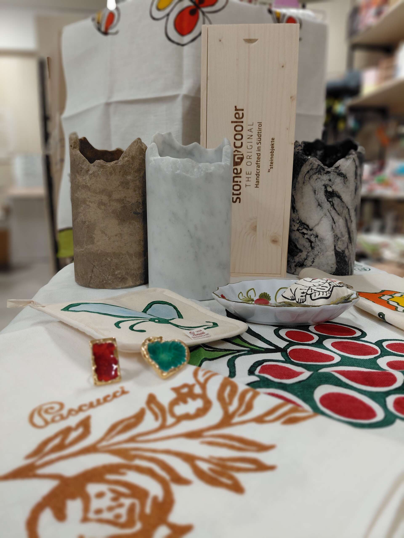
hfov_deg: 54.9
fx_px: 389
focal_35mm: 25
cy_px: 269
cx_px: 202
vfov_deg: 69.4
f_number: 1.8
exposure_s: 1/60
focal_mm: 4.69
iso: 125
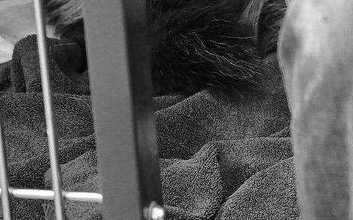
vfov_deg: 5.9
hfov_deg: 9.1
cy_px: -191
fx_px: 2097
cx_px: 701
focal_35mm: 218
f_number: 2.8
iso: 2800
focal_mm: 44
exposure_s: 1/100
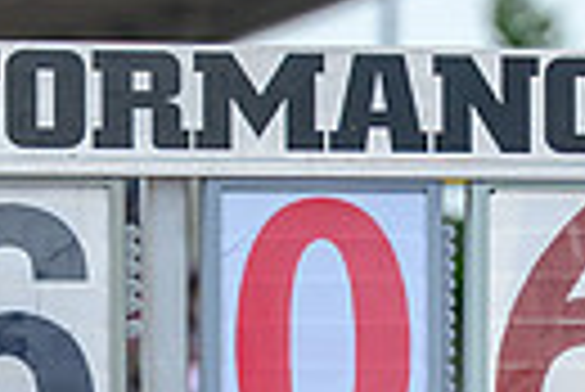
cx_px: 696
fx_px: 6702
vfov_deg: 3.3
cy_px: 832
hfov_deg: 5.0
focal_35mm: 412
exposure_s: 1/2500
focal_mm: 70
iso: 640
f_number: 2.8
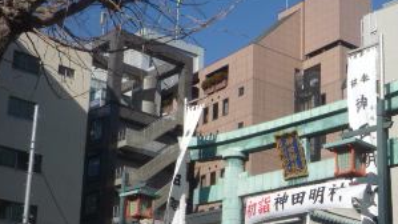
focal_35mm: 70
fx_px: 739
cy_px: 207
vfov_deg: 17.0
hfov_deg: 29.9
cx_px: 270
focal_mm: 5.2
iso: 100
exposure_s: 1/500
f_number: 5.6
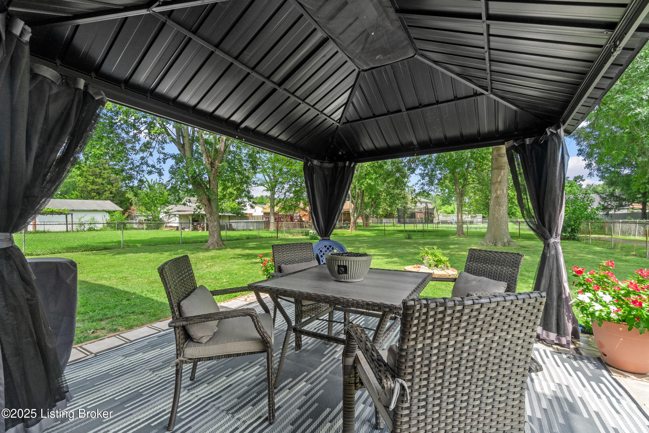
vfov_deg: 77.3
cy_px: 216
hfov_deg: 100.4
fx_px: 270
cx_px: 324
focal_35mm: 15
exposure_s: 1/80
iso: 400
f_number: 8
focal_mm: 10
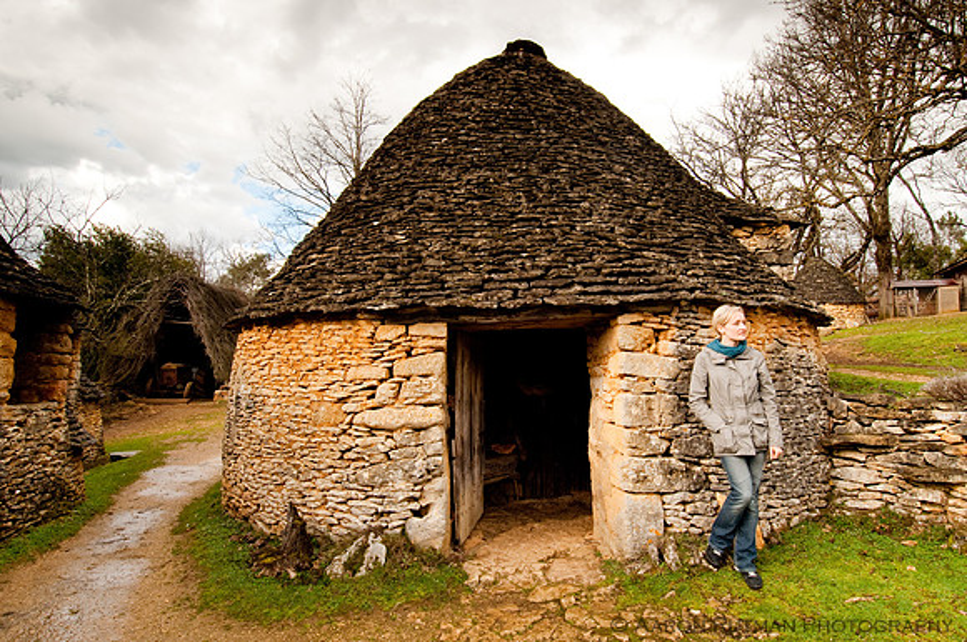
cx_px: 484
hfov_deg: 90.1
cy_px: 321
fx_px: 483
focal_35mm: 18
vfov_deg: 67.2
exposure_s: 1/30
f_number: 13
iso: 200
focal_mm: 12
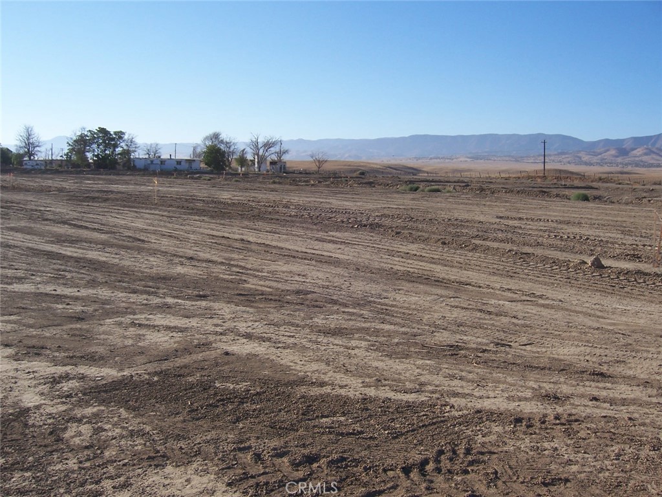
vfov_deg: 39.7
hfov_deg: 51.4
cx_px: 331
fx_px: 688
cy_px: 248
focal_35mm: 36
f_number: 4.5
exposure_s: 1/500
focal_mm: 6.2
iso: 80
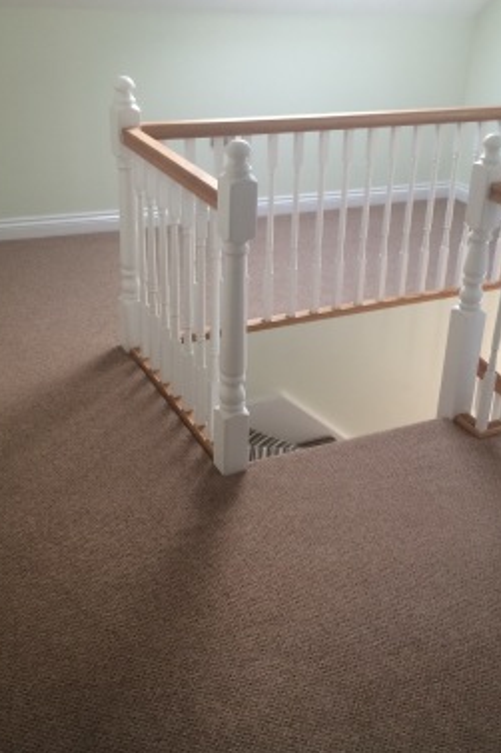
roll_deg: -3.3
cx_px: 321
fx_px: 857
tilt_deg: -27.8
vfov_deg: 47.4
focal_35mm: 41
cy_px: 381
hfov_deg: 32.4
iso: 40
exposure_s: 1/40
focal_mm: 4.15
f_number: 2.2
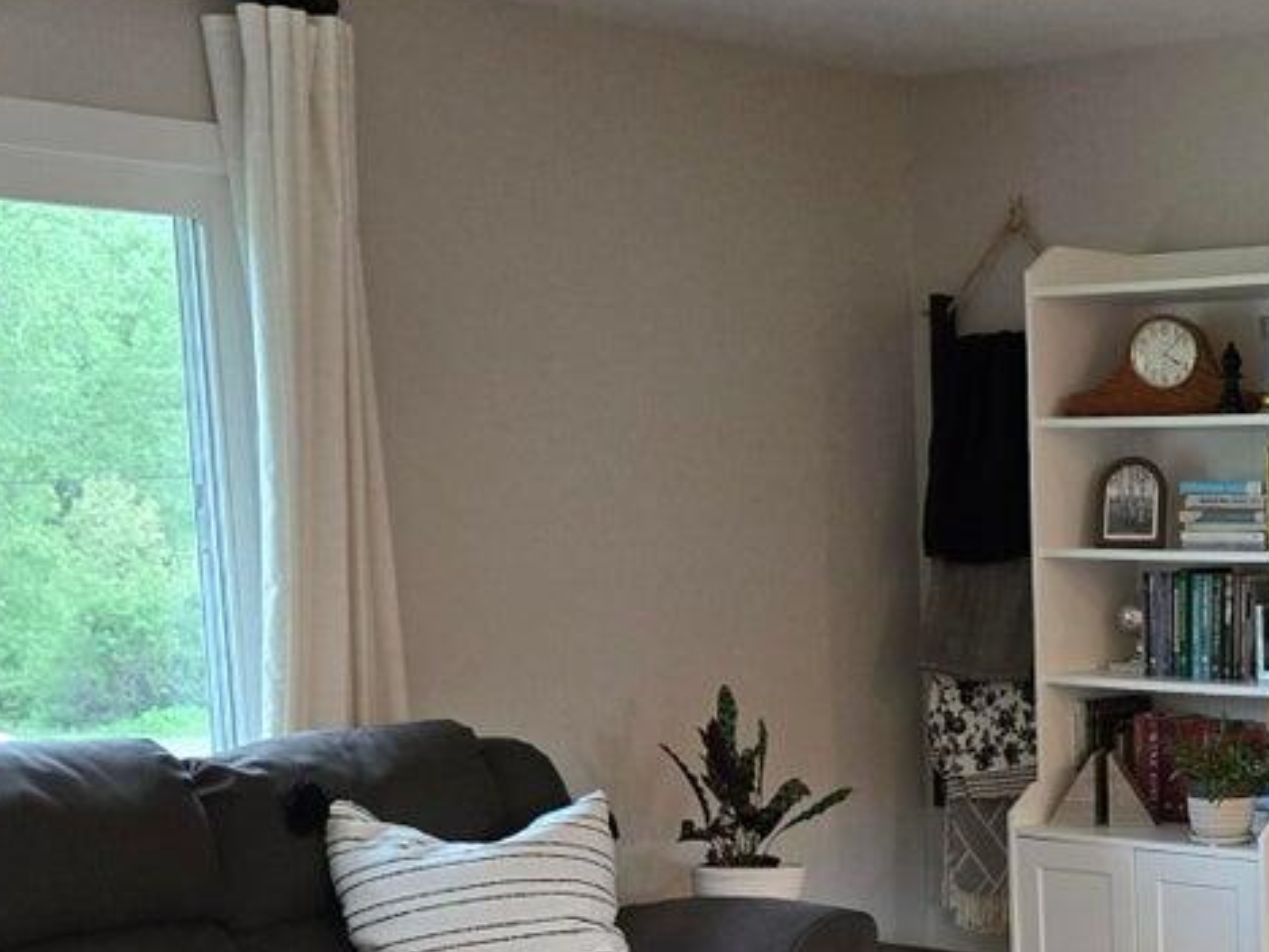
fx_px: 2457
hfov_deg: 27.0
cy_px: 871
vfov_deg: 21.4
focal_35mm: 67
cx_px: 1335
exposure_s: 1/120
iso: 400
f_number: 1.8
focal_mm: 5.4
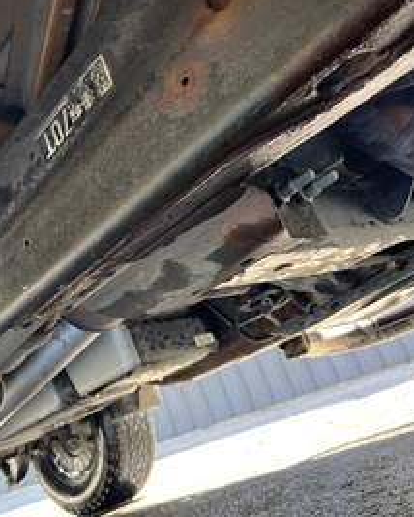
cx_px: 70
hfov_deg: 37.5
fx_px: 581
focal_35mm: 38
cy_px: 250
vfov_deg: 47.9
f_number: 1.6
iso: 125
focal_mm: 5.1
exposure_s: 1/121
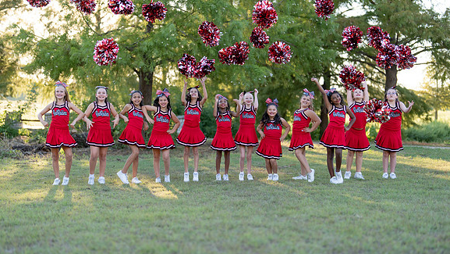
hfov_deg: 36.6
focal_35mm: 57
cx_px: 225
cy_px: 135
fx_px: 680
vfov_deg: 21.1
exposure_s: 1/1000
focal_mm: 50
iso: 125
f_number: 1.2
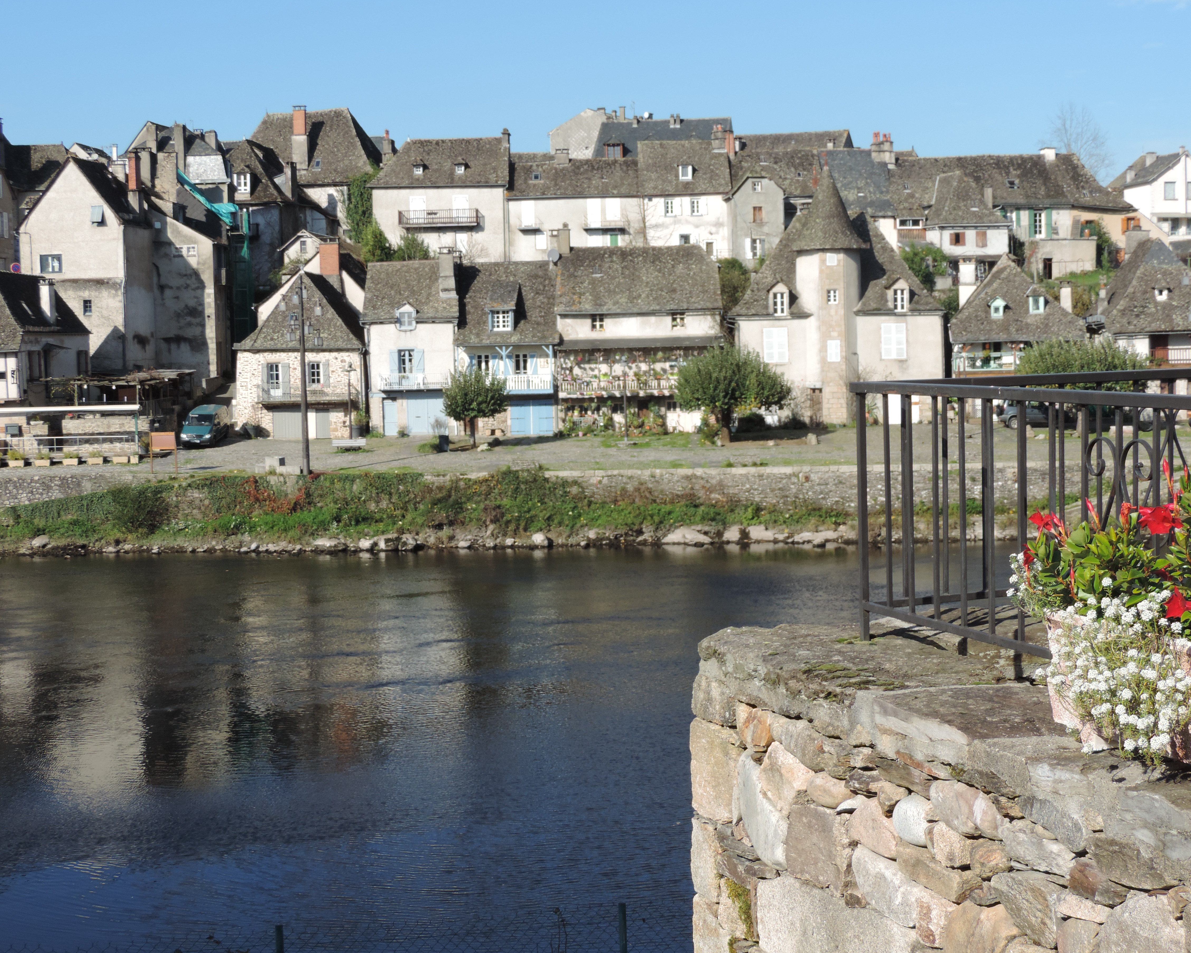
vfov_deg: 28.6
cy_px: 470
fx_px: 1868
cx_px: 621
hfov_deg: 35.4
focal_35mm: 53
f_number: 3.6
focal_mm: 8.9
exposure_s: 1/640
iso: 80
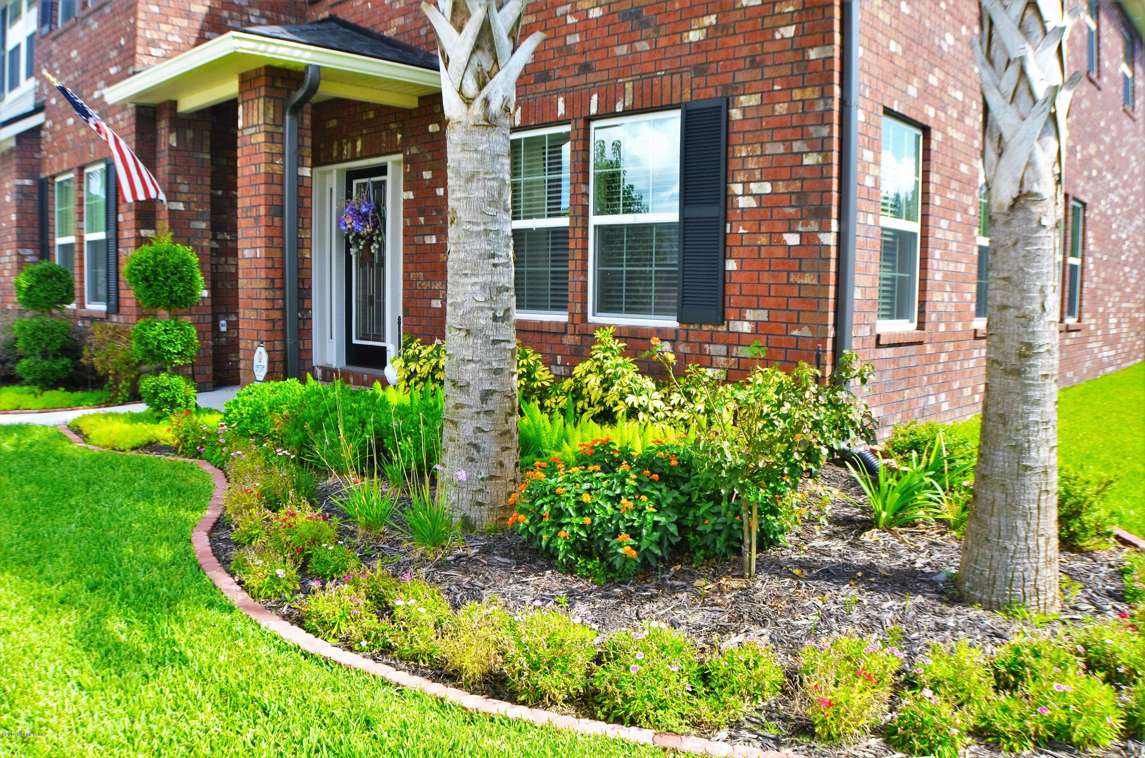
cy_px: 379
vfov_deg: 36.7
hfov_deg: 53.2
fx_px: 1143
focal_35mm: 36
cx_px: 572
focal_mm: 24
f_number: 8
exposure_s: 1/250
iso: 200
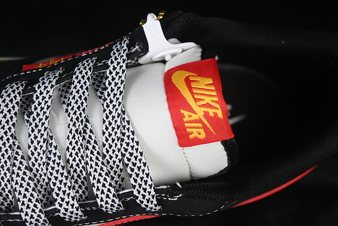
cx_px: 169
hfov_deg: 27.0
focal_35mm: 75
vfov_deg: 18.2
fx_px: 704
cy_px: 113
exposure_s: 1/60
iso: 160
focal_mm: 50
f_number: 6.3
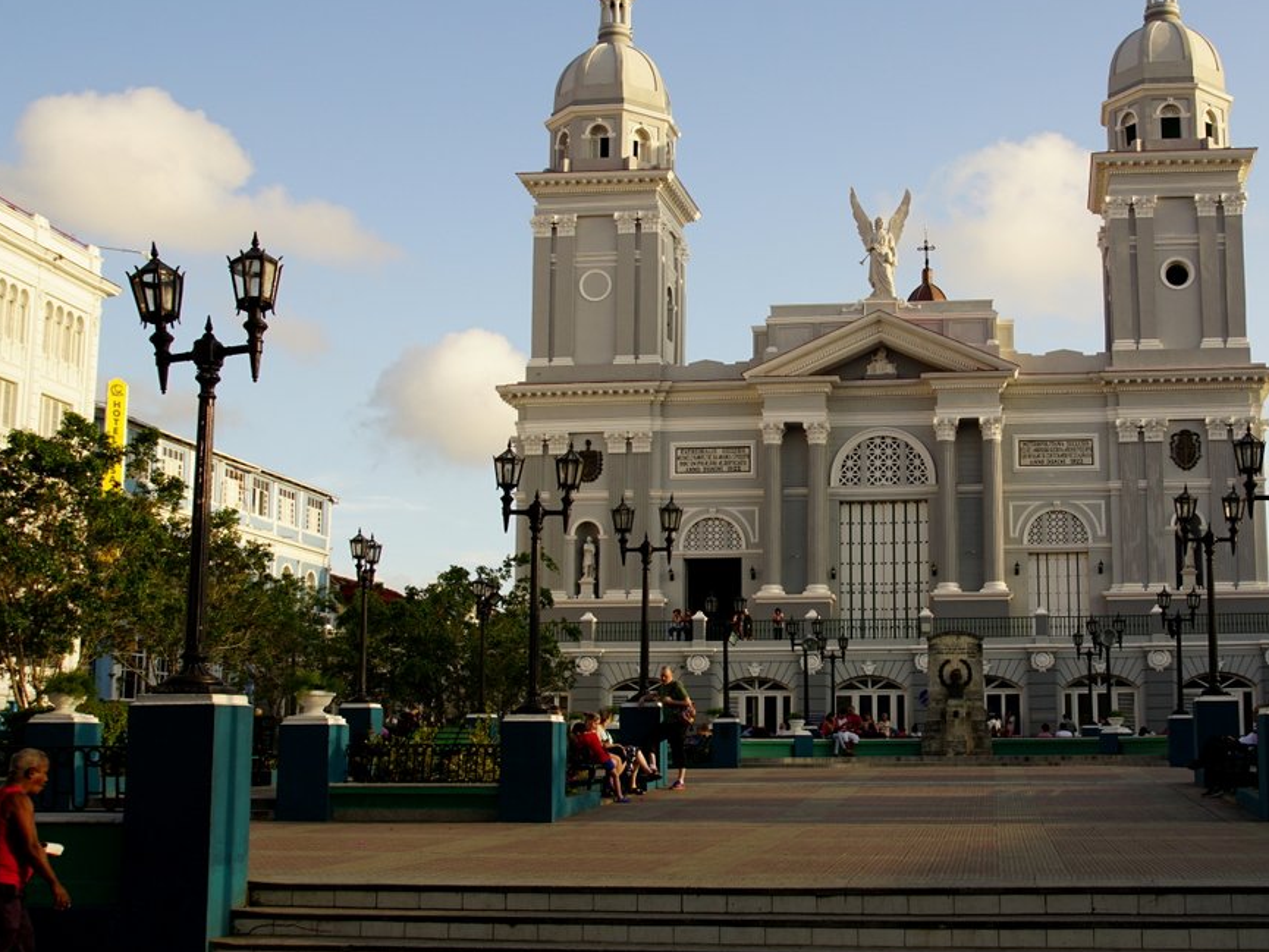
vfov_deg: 36.0
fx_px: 1467
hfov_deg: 46.1
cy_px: 477
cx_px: 848
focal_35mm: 40
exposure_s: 1/125
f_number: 8
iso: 100
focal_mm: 20
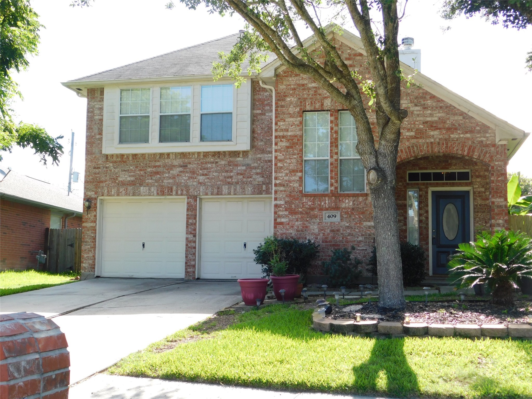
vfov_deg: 32.2
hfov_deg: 42.1
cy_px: 200
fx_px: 692
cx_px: 266
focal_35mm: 45
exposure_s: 1/250
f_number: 3.7
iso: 125
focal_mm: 8
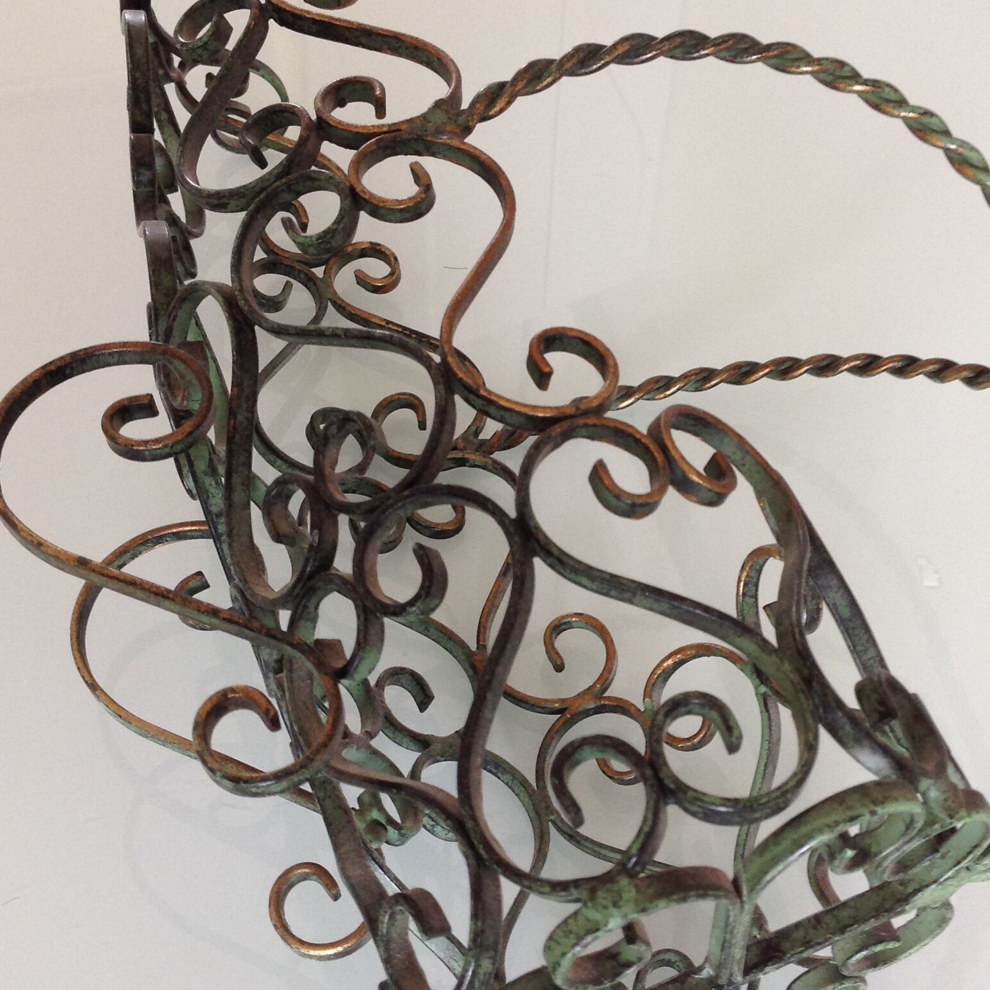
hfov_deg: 32.7
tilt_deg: -53.2
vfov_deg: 32.8
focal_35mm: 52
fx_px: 1683
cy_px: 521
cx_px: 591
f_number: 2.4
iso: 125
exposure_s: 1/15
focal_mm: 4.28
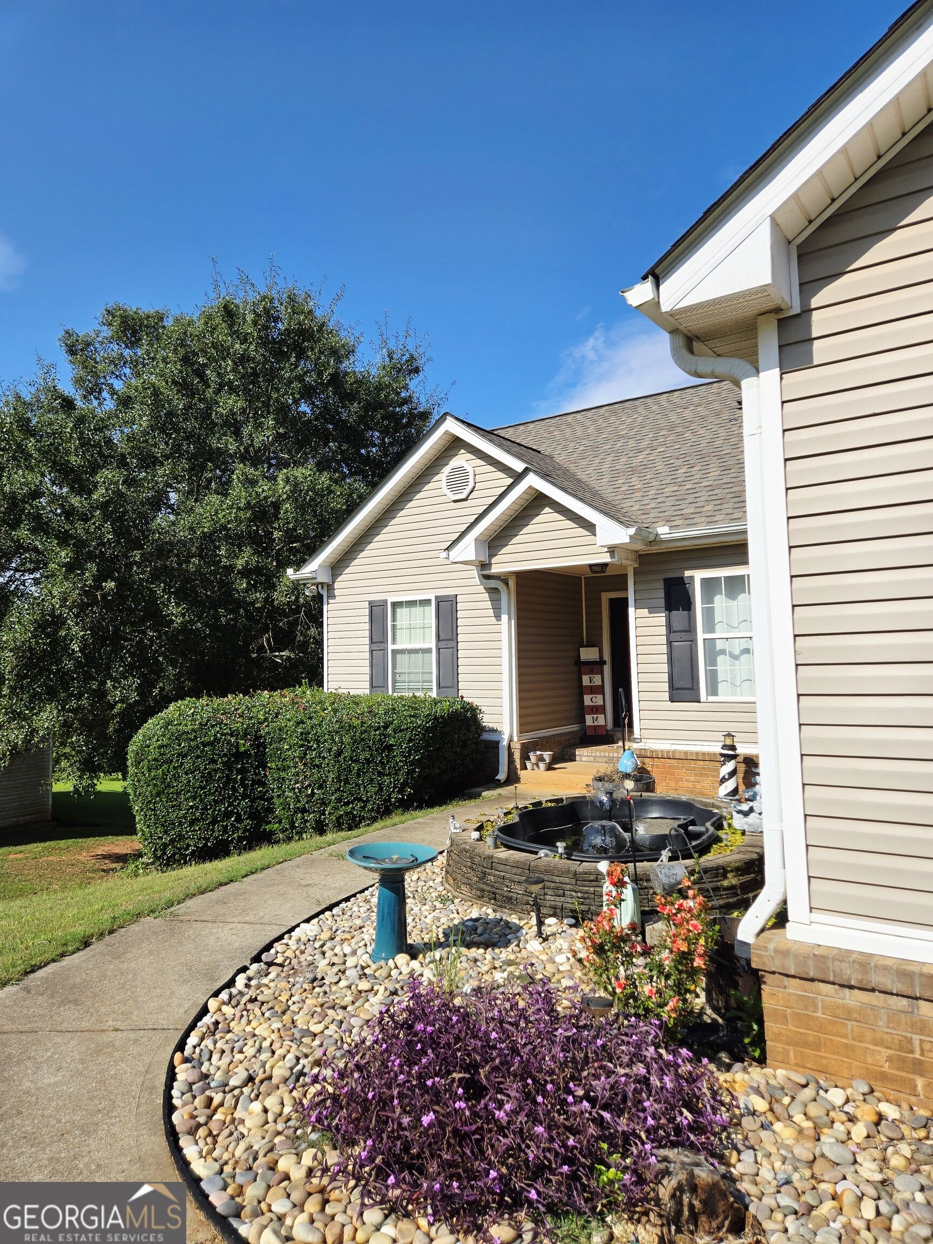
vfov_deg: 73.9
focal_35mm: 23
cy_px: 622
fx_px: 827
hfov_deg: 58.9
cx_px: 466
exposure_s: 1/2500
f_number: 1.8
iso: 25
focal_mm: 5.4
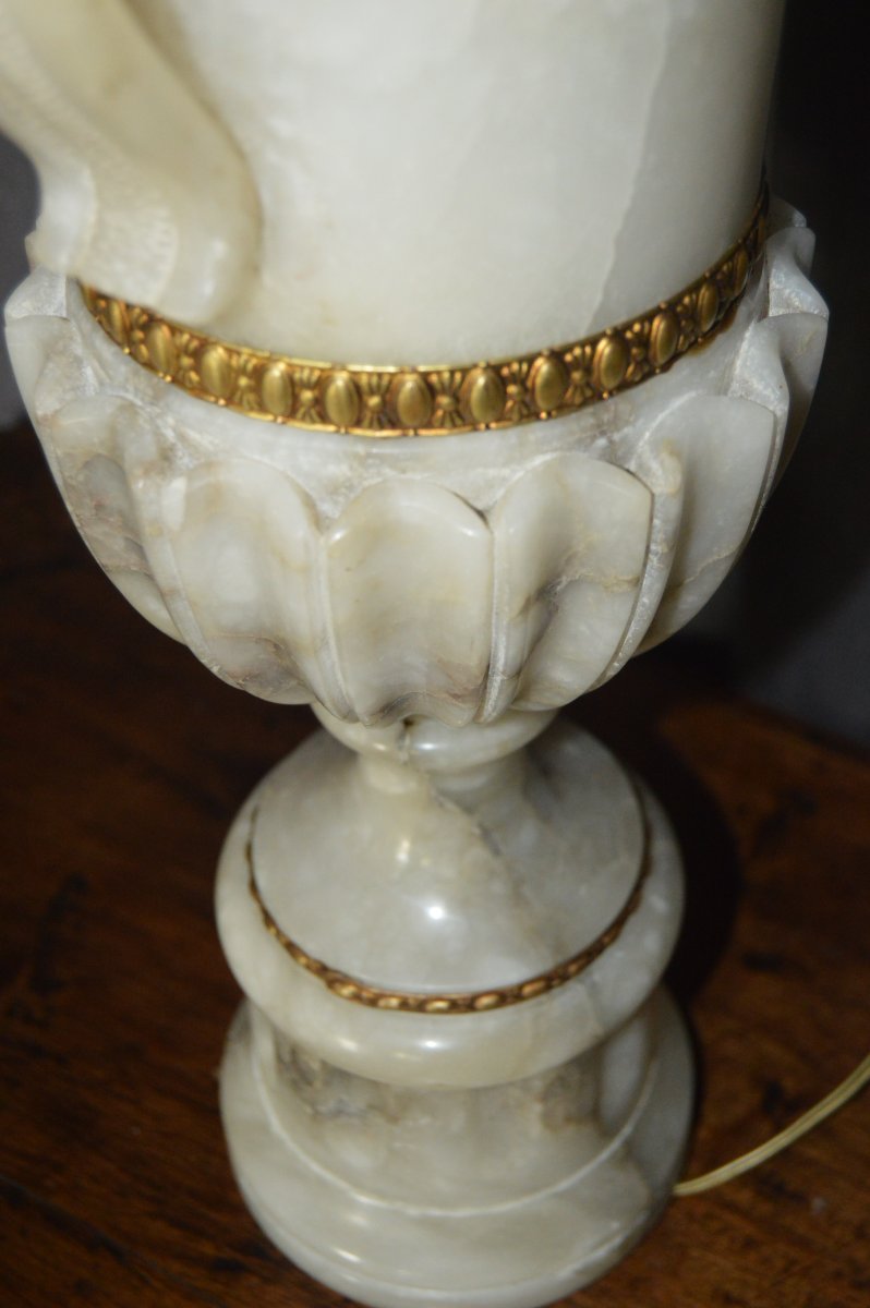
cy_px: 654
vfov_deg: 35.1
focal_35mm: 57
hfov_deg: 23.7
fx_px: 2070
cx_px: 435
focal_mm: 38
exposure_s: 1/60
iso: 1800
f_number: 4.8
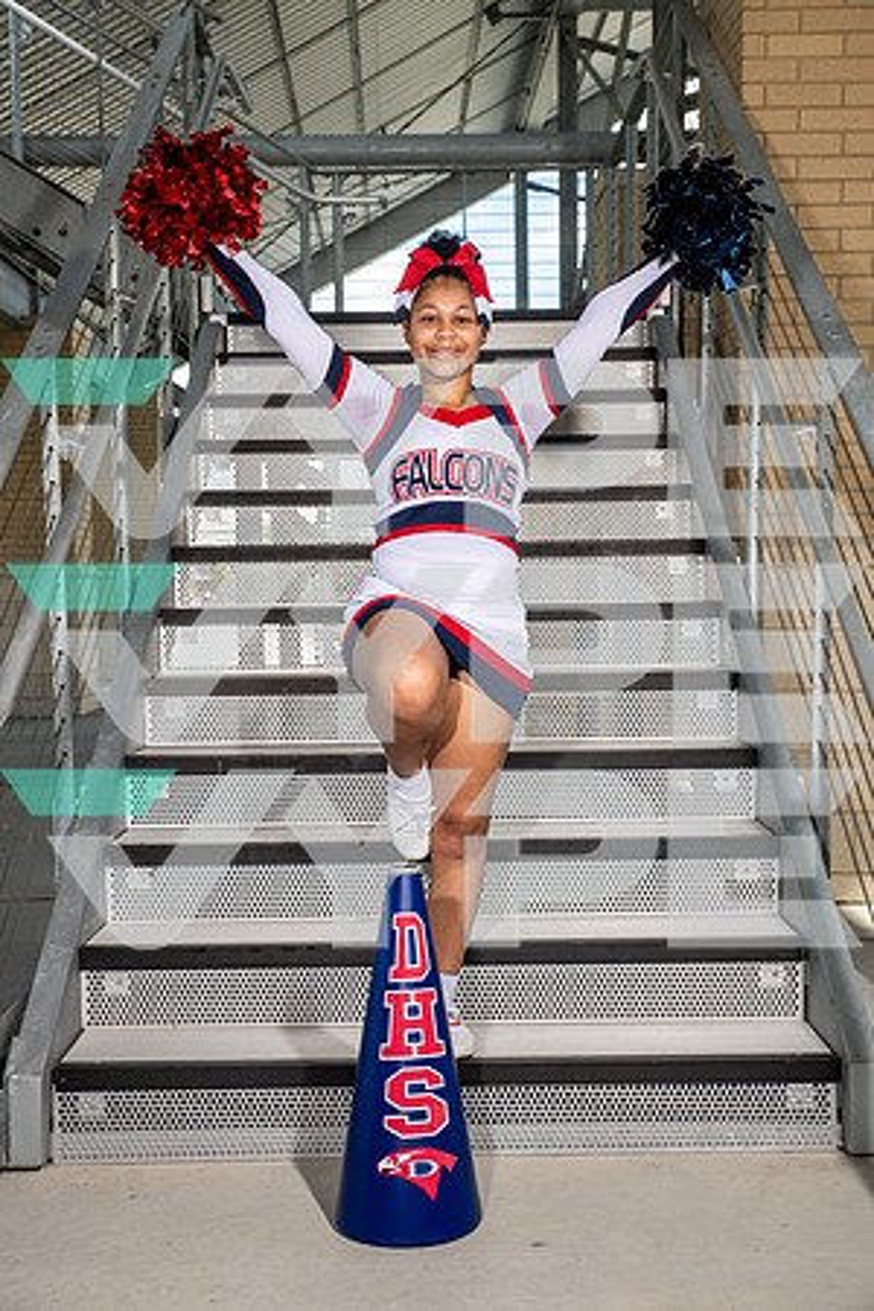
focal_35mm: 50
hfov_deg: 27.0
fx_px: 1821
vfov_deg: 39.6
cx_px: 437
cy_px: 656
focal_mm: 50
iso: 200
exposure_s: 1/320
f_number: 7.1
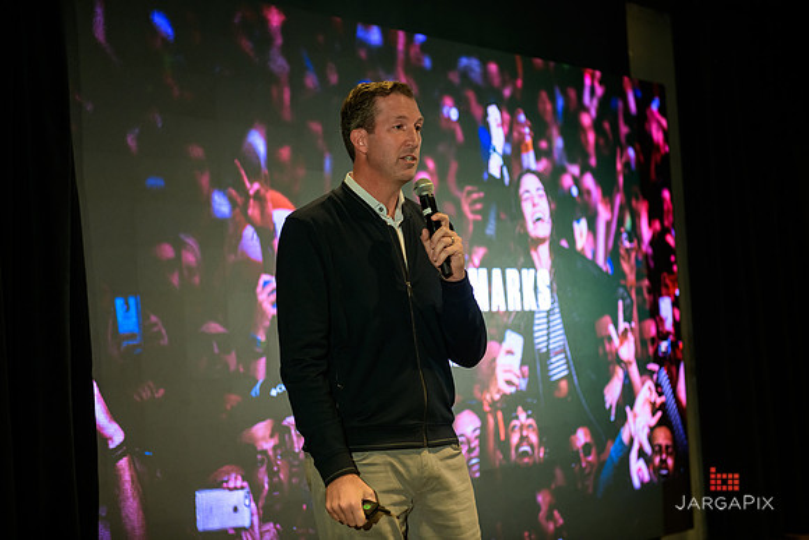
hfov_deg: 28.8
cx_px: 404
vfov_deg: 19.5
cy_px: 270
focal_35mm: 70
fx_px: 1573
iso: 1250
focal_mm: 70
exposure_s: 1/200
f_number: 3.2
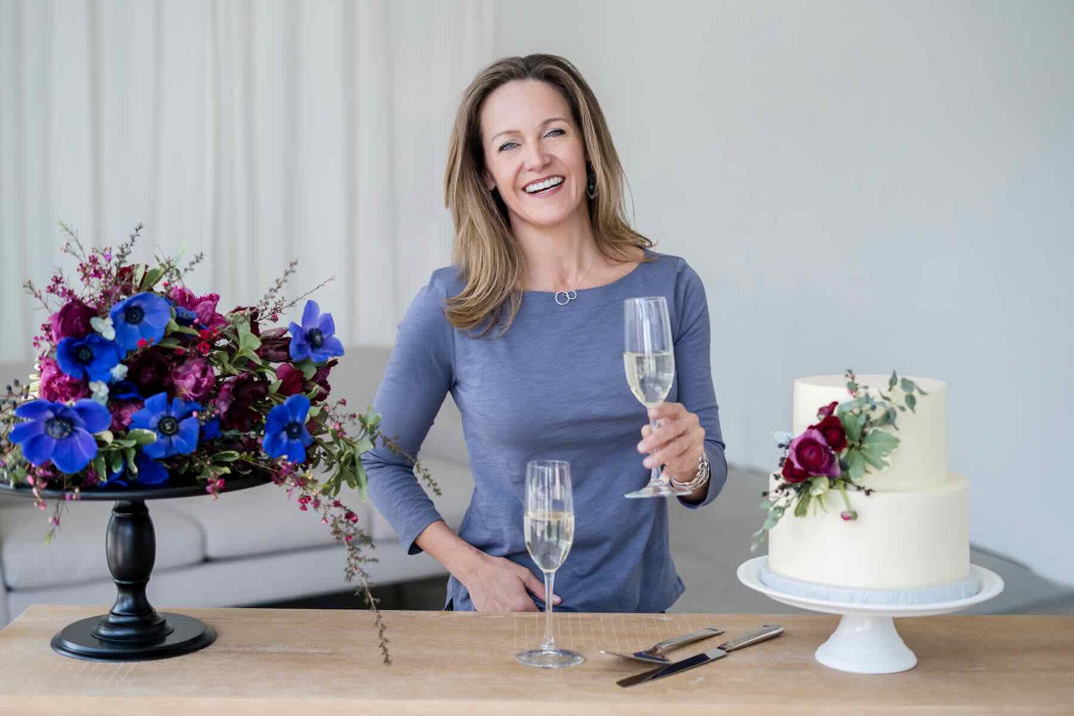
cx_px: 537
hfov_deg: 39.6
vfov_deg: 27.0
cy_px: 358
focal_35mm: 50
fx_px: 1492
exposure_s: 1/1600
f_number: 2.5
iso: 1000
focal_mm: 50
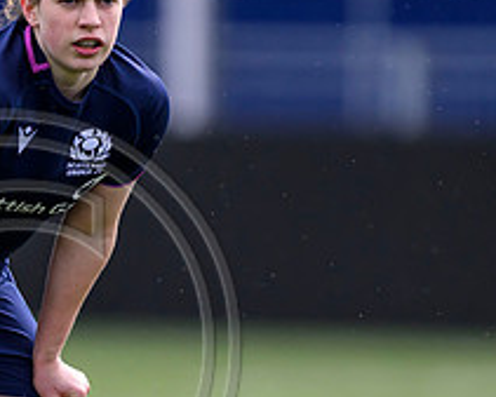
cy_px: 336
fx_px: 25275
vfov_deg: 0.9
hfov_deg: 1.1
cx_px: 8
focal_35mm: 1721
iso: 500
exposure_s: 1/4000
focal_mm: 400
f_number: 3.2
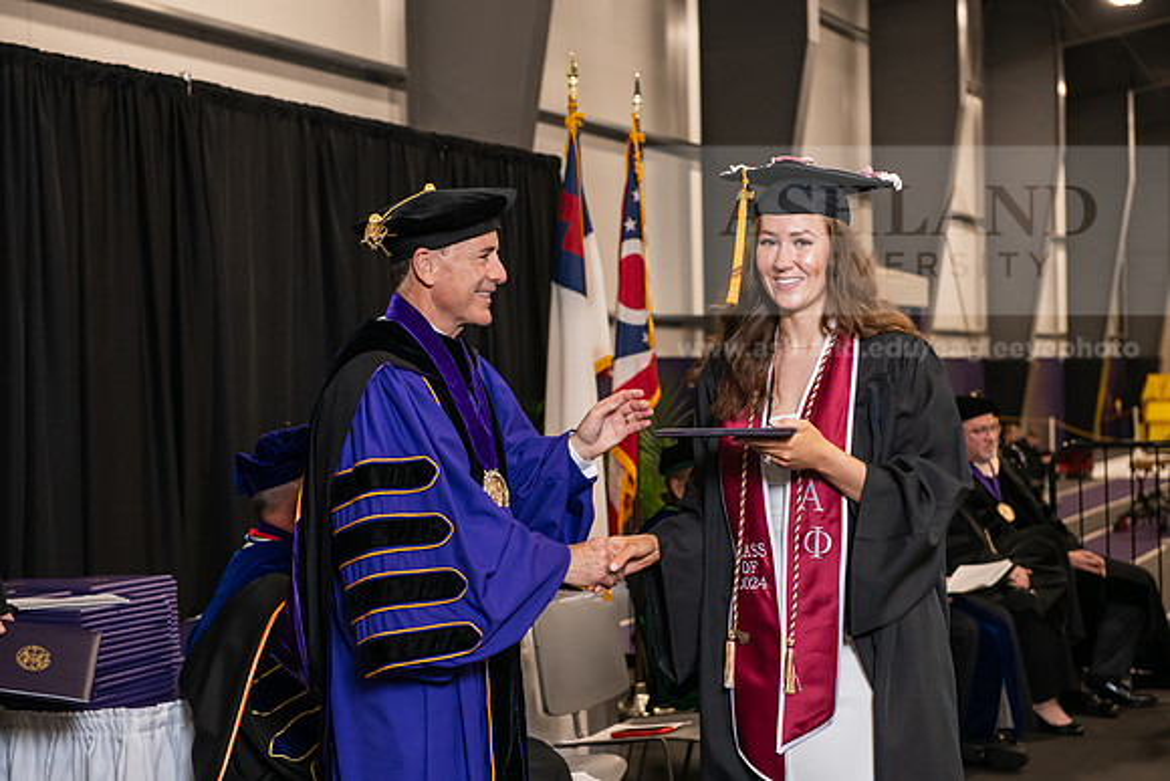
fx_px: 2145
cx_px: 585
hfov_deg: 30.5
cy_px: 390
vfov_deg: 20.6
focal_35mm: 66
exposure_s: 1/125
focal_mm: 66
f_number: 5
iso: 1600
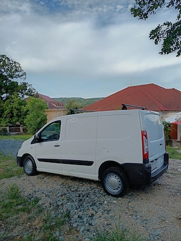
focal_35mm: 27
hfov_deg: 51.4
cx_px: 90
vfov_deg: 65.3
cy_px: 120
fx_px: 188
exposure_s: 1/429
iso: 100
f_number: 1.9
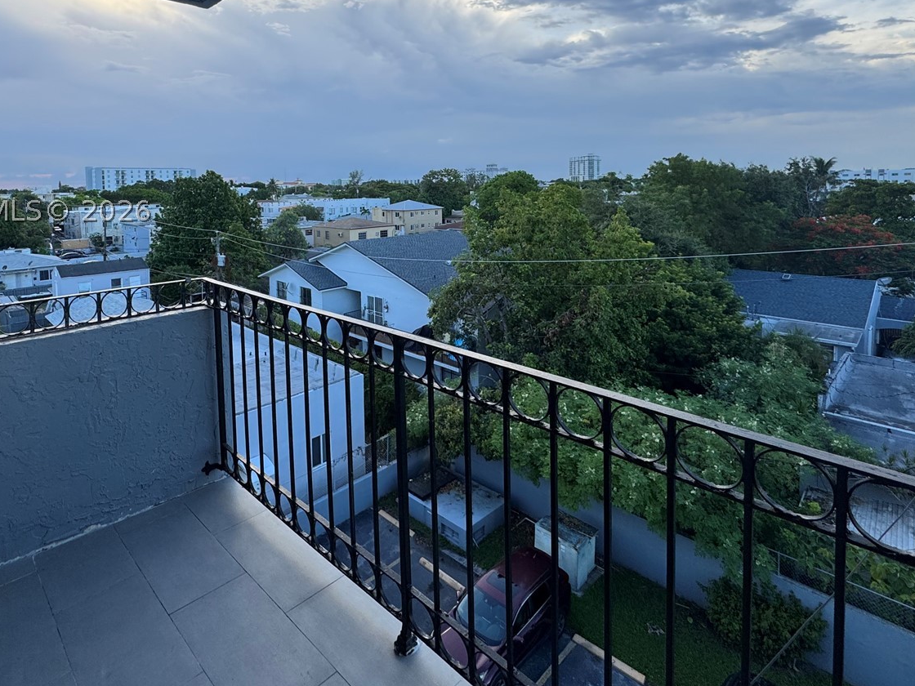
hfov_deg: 81.4
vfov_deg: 63.7
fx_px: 529
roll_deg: +1.3
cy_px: 211
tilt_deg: -3.4
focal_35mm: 20
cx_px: 401
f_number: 2.2
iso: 40
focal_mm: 2.22
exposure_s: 1/394
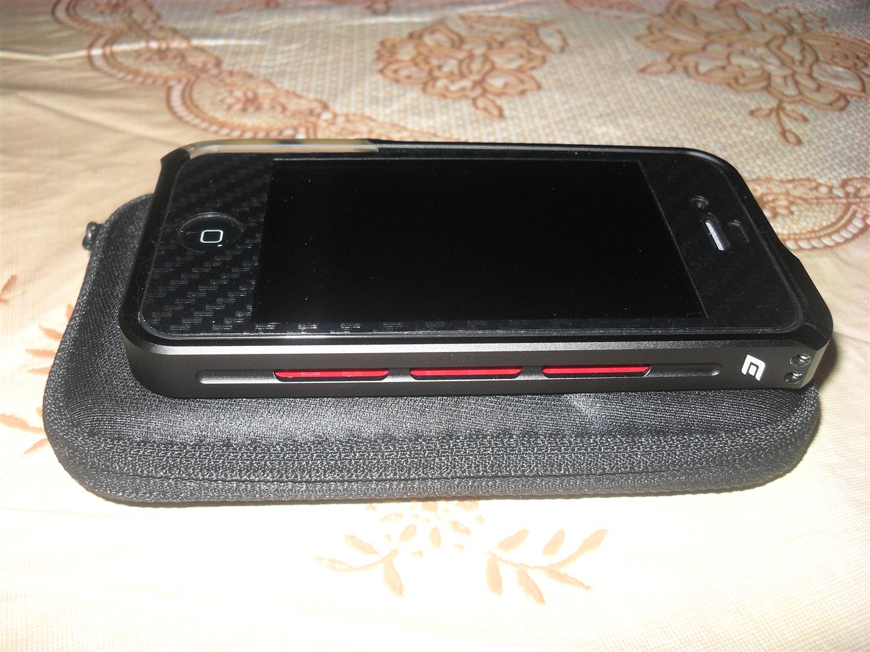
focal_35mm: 35
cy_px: 326
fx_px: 880
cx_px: 435
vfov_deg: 40.7
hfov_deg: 52.6
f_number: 8.9
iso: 100
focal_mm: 6.2
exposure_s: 1/45
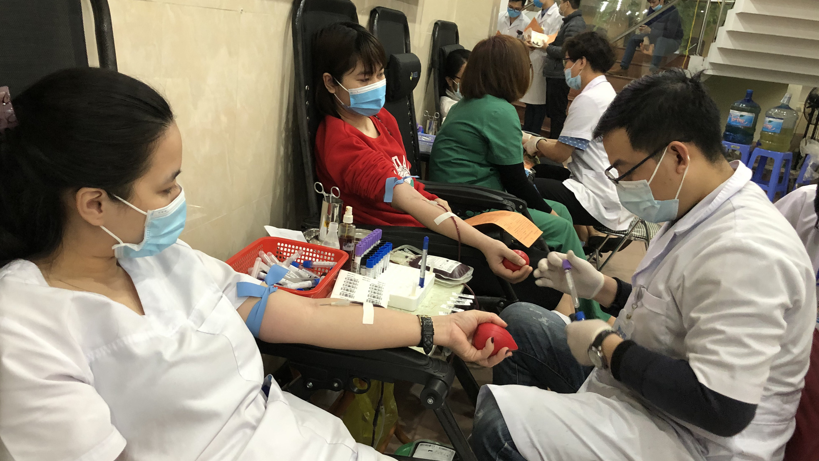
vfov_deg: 37.8
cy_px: 238
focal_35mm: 31
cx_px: 405
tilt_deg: -16.8
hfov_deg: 62.6
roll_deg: -7.1
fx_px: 673
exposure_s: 1/15
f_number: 1.8
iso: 80
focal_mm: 4
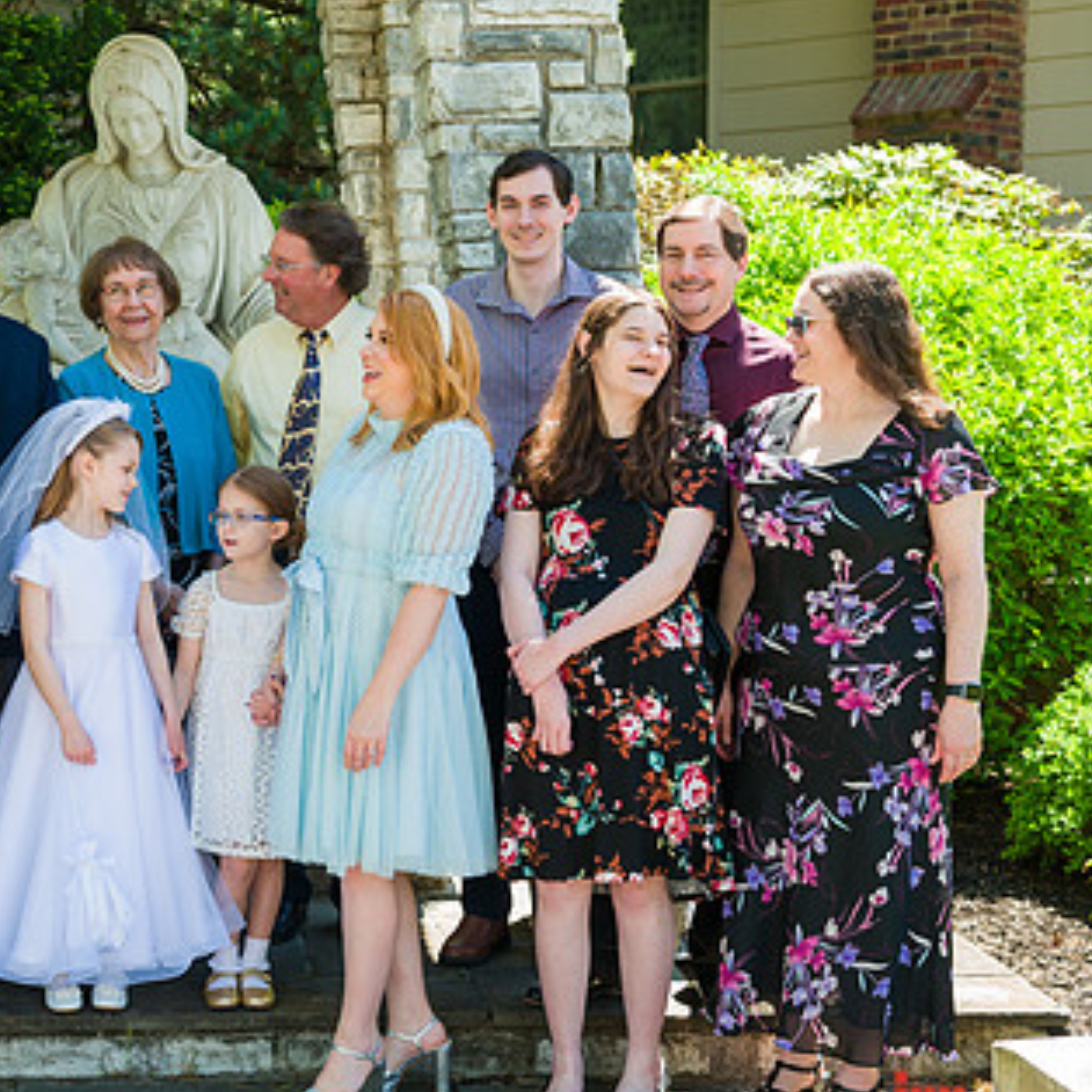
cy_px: 581
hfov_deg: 24.4
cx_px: 132
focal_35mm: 69
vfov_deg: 25.0
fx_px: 2463
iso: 250
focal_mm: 44
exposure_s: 1/320
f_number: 5.6
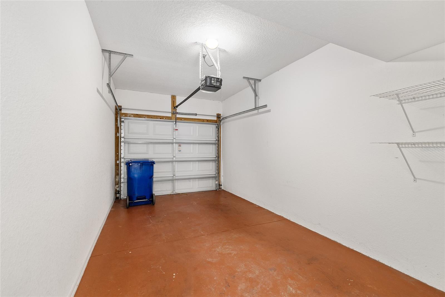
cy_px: 148
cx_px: 222
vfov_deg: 77.3
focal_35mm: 15
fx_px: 185
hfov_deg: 100.4
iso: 320
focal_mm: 15
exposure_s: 1.3
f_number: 8
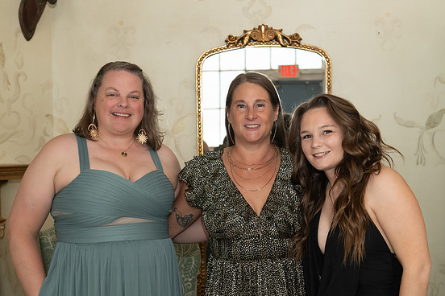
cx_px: 227
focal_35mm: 61
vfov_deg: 22.3
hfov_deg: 32.9
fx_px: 754
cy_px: 152
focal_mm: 58
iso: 4000
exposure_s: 1/200
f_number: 5
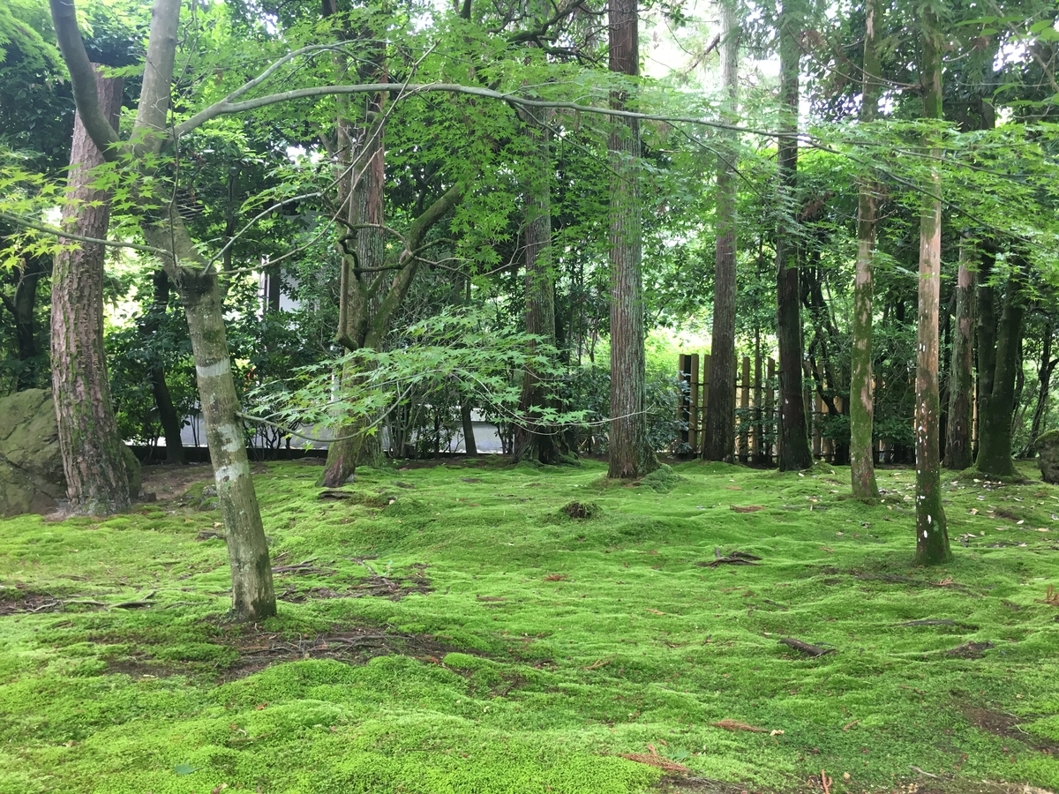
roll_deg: -1.5
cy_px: 397
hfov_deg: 61.7
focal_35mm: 29
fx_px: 887
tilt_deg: +2.2
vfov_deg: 48.2
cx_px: 530
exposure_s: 1/30
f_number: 2.2
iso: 64
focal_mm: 4.15
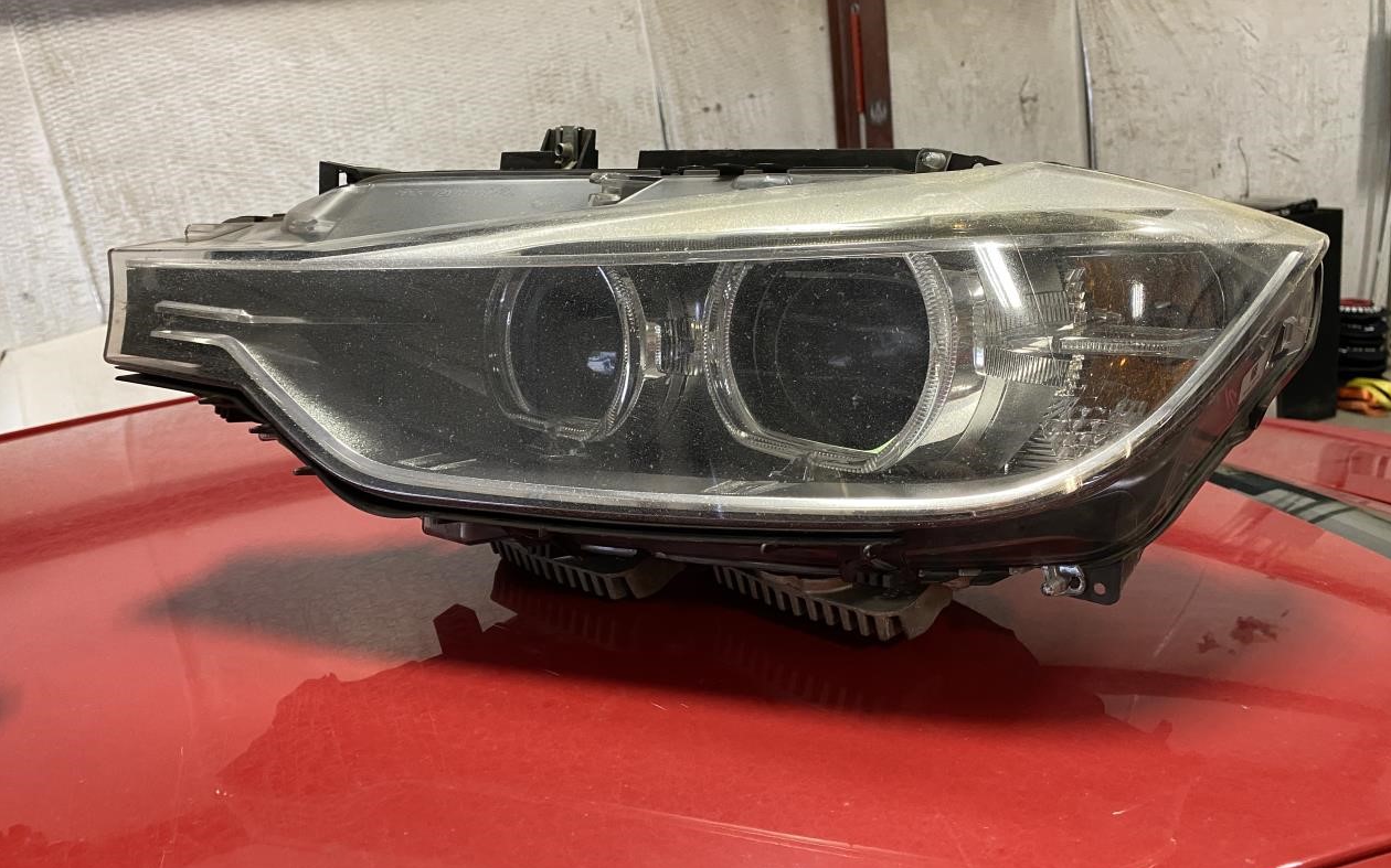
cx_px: 687
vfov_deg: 44.5
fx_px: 1061
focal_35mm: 28
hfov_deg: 66.5
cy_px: 387
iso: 200
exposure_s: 1/60
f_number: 1.8
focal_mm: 4.25
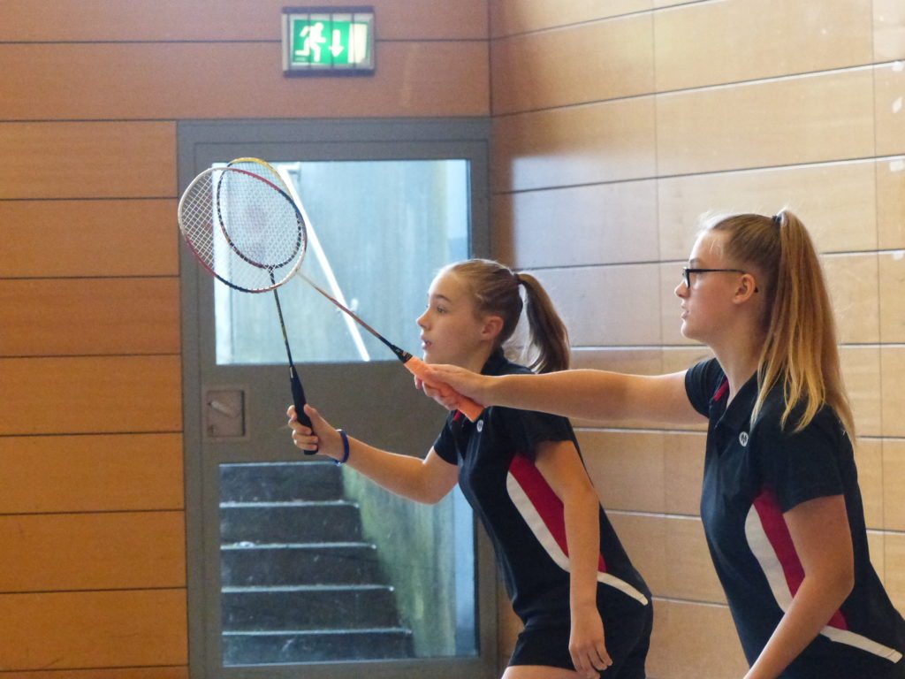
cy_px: 340
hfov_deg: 7.8
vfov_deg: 5.9
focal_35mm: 254
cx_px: 452
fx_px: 6641
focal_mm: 45.7
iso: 1600
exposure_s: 1/160
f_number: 4
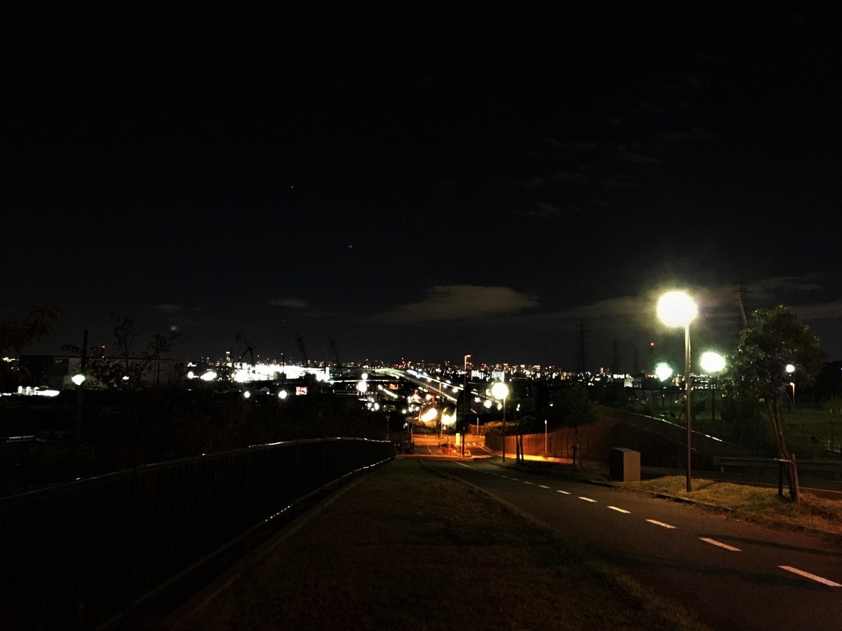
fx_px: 705
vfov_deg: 48.2
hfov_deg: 61.7
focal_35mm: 29
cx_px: 421
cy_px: 316
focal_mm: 4.15
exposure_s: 1/4
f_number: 2.2
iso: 400
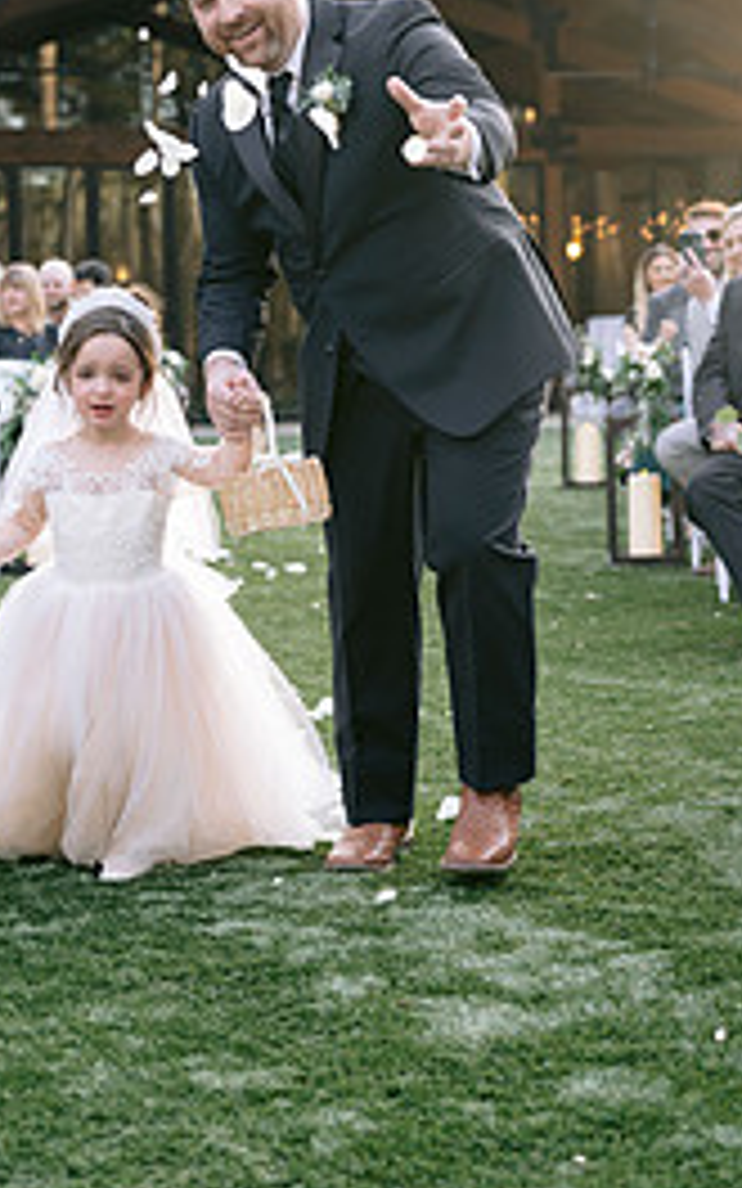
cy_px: 392
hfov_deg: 15.0
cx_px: 252
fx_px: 2815
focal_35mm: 87
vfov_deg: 23.7
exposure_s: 1/250
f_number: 3.2
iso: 400
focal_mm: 50
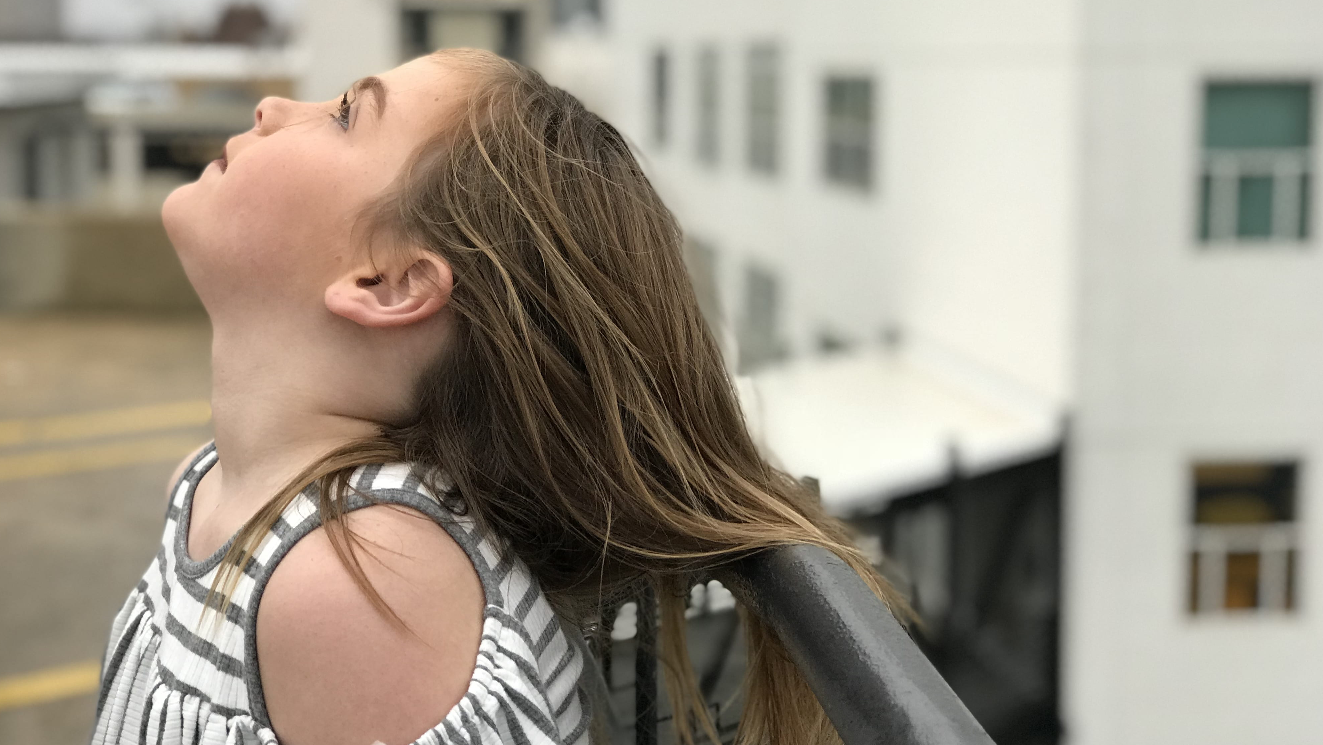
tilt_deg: -6.6
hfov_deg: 33.3
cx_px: 657
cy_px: 345
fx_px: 2210
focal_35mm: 63
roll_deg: +0.4
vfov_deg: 19.1
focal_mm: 6.6
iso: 64
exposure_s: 1/120
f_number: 2.8
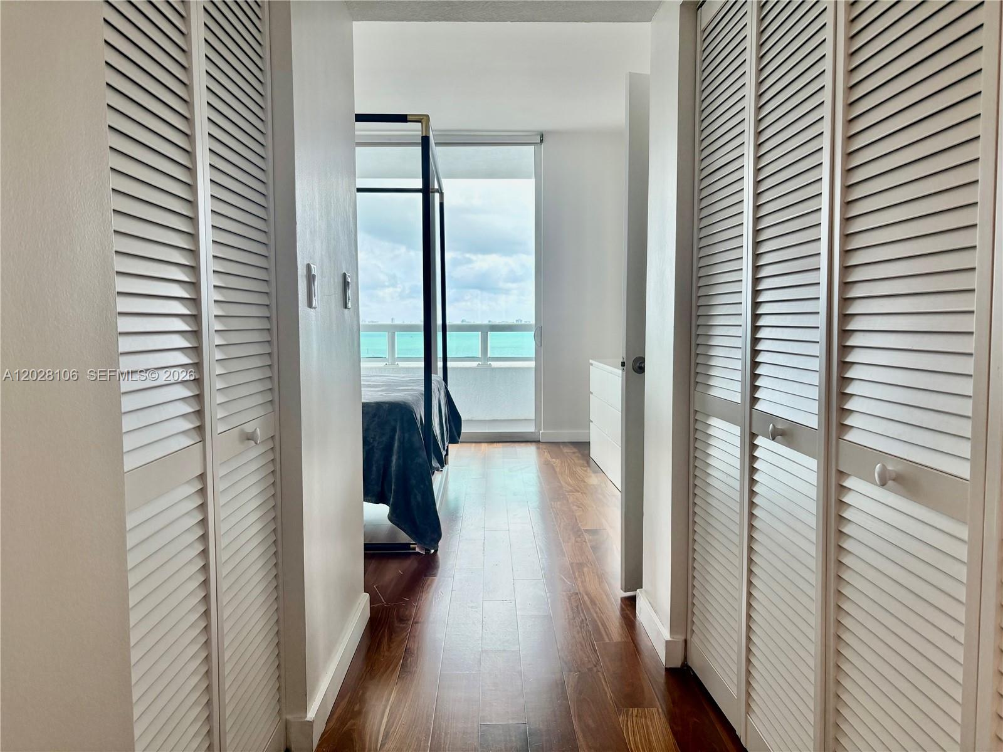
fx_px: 753
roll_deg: +0.8
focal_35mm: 26
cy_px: 376
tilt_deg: -4.4
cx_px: 502
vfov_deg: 53.1
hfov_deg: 67.3
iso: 64
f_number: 1.6
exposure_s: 1/323
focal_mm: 5.96
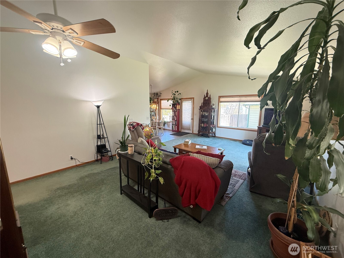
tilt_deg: -8.7
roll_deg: -0.3
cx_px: 172
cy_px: 129
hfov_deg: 102.1
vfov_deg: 85.7
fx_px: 139
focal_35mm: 14
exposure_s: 1/120
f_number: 2.2
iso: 200
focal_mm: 2.22
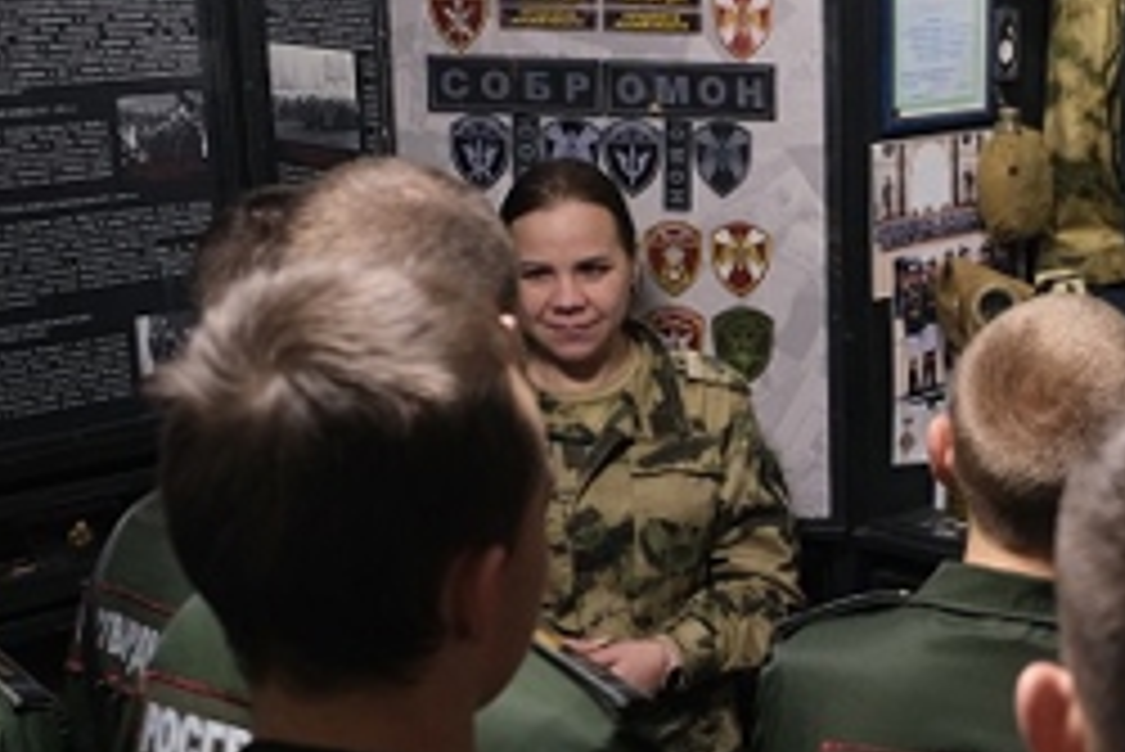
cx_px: 1238
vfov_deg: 16.8
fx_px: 2533
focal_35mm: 81
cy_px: 590
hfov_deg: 23.5
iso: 500
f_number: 2.8
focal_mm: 18
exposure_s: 1/30
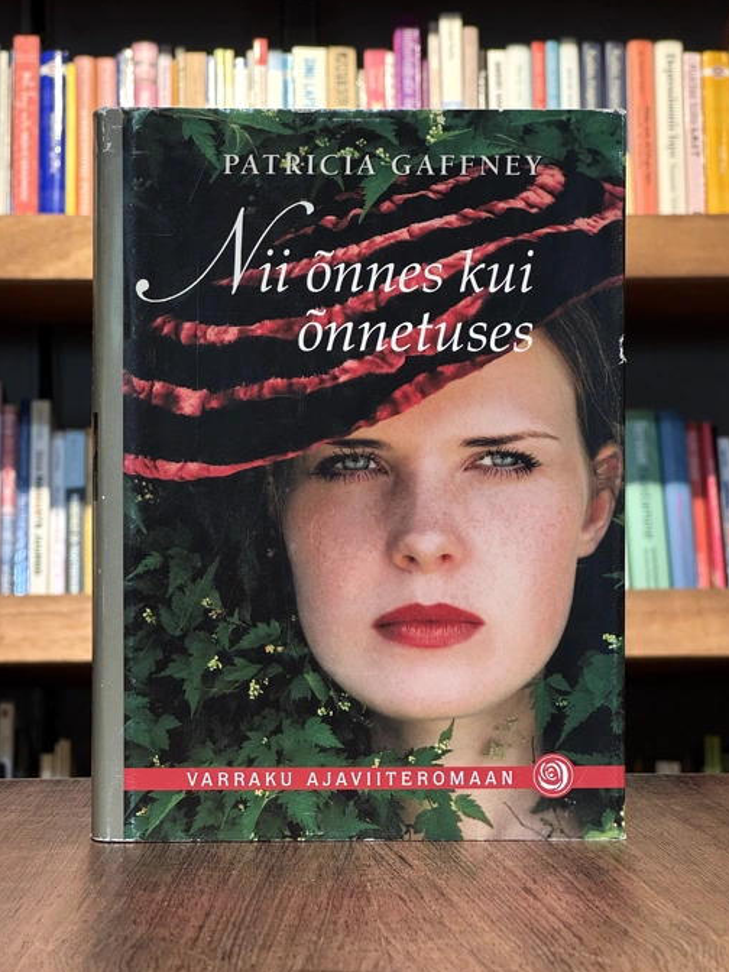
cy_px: 488
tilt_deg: +0.4
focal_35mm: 78
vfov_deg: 25.0
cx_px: 367
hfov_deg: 18.9
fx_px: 2190
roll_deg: -1.8
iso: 250
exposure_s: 1/91
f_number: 2.8
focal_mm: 9
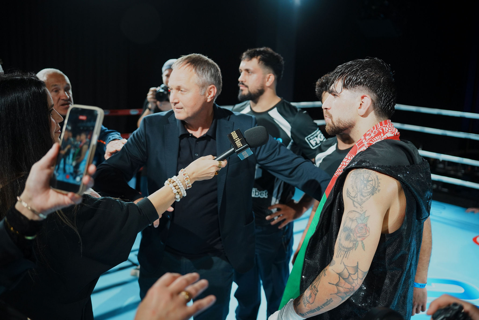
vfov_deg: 37.8
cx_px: 240
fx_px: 466
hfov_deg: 54.4
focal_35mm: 35
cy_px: 160
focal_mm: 35
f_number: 2.8
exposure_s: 1/640
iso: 1000
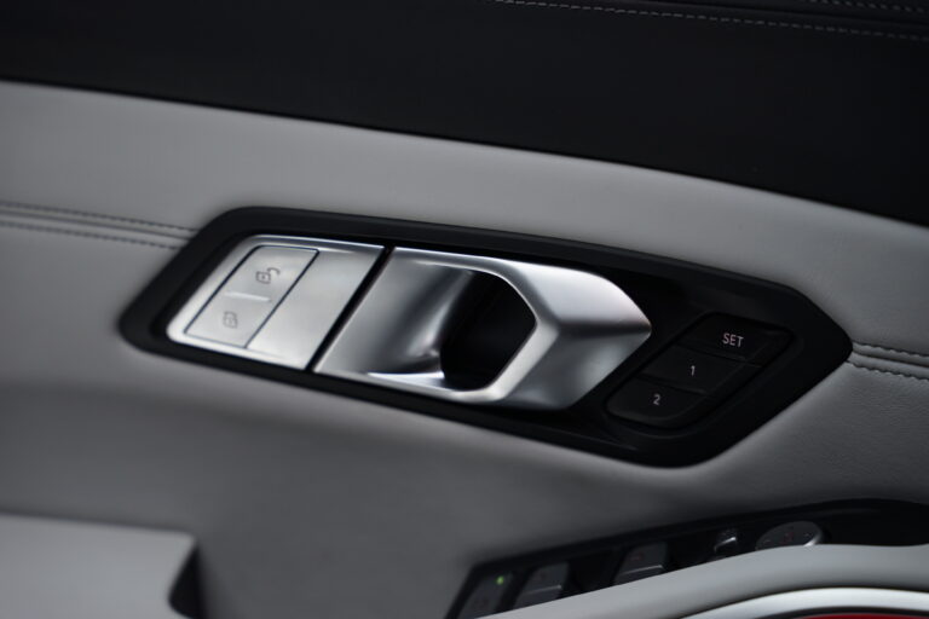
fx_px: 1806
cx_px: 464
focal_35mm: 70
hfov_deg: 28.8
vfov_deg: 19.5
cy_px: 310
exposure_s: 1/80
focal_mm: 70
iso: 500
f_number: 2.8
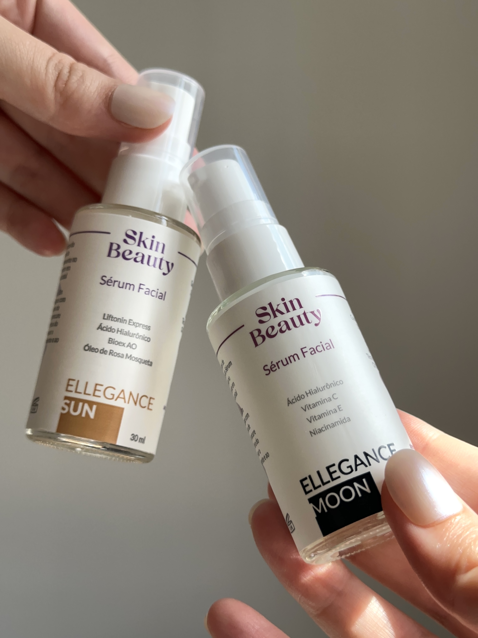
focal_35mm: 48
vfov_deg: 39.7
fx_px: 884
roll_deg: -0.2
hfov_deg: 30.3
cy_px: 319
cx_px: 239
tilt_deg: -0.2
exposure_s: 1/1272
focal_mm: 6.86
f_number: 1.78
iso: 64
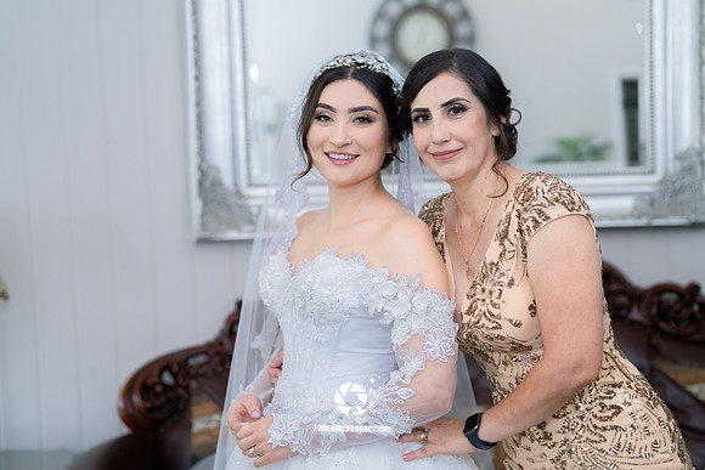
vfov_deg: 24.6
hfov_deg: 36.2
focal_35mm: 55
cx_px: 373
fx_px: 1078
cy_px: 234
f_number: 2
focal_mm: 50
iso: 640
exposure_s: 1/200
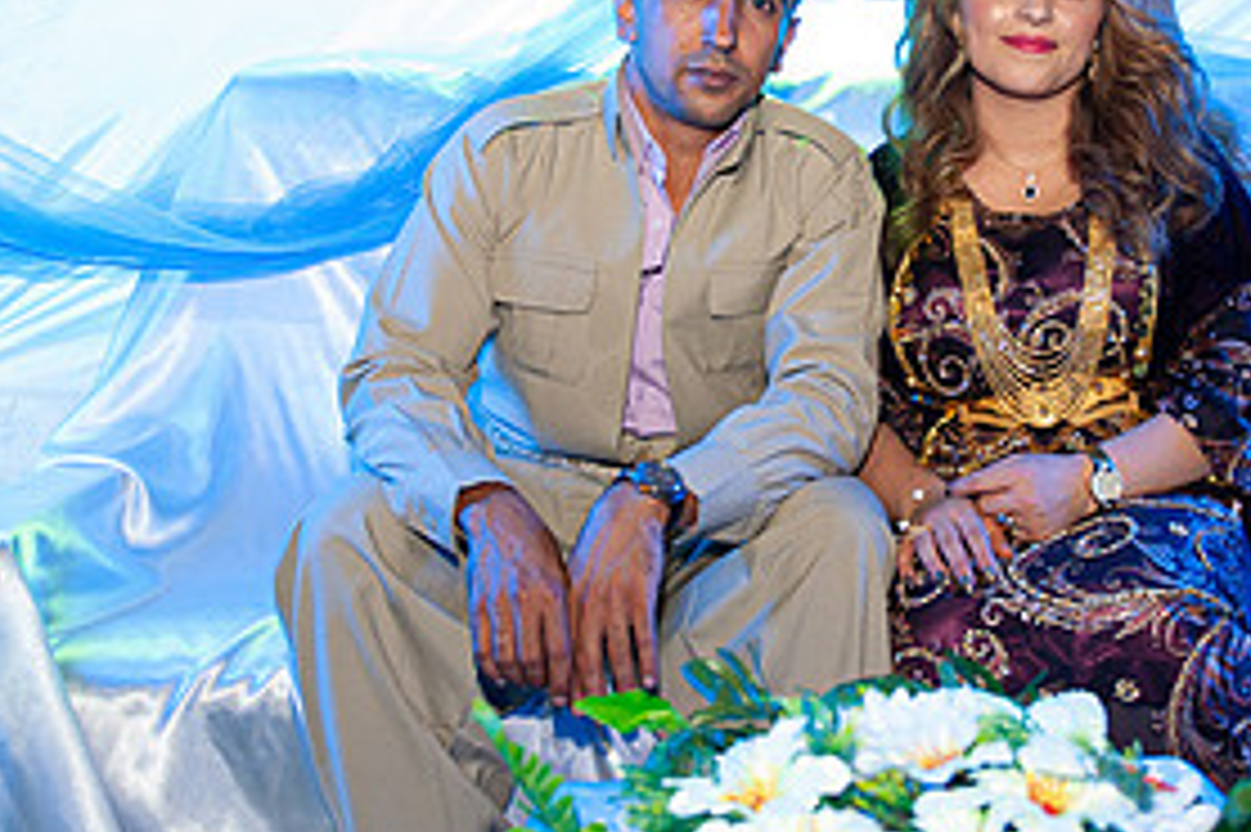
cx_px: 792
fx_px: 1736
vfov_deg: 26.8
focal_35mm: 50
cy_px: 283
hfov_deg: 39.3
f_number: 2.8
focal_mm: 24
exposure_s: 1/30
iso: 1600
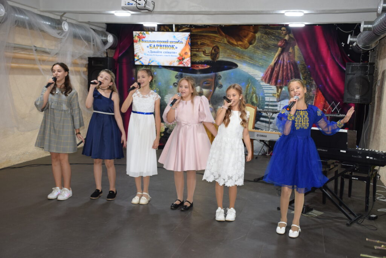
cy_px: 129
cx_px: 193
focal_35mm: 40
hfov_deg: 47.9
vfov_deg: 33.0
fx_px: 434
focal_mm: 27
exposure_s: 1/60
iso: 800
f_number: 4
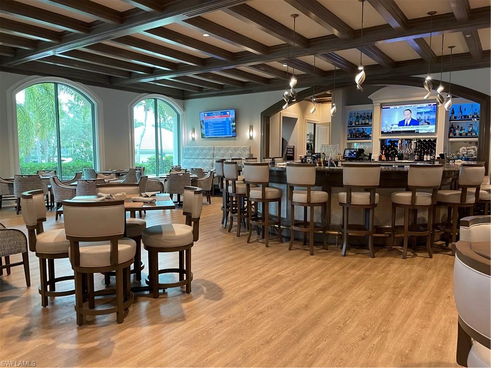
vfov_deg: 53.1
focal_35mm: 26
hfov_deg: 67.3
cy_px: 184
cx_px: 246
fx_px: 369
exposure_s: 1/60
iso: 250
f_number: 1.6
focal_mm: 4.2
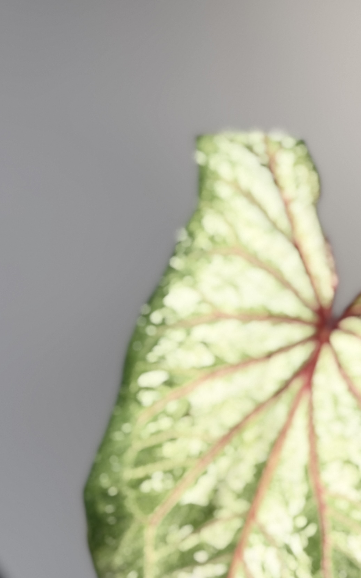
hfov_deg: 10.4
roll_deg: +1.0
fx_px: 1937
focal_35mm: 123
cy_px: 364
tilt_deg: -7.3
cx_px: 503
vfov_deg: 16.9
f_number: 1.78
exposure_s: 1/100
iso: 50
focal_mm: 6.76
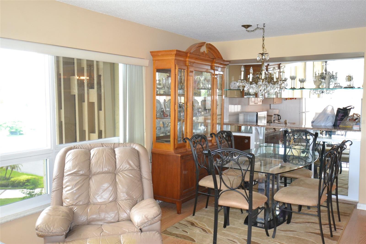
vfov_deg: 40.0
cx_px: 183
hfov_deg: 57.2
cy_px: 122
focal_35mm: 33
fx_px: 335
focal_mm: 22
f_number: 4.5
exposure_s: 1/60
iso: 1400
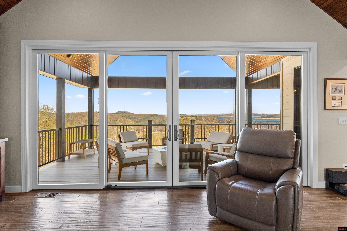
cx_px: 174
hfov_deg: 84.1
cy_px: 116
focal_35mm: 20
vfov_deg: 62.1
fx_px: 192
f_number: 9
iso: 200
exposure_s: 1/25
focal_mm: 13.3
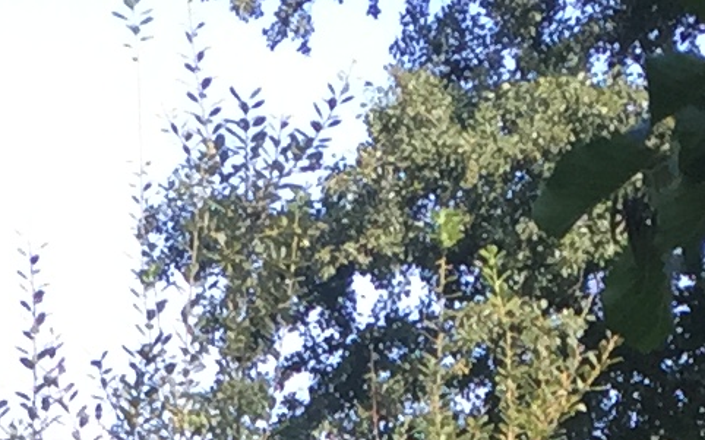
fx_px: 3995
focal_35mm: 208
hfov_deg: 10.1
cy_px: 1713
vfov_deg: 5.5
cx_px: 407
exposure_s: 1/421
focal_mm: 4.15
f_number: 2.2
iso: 32
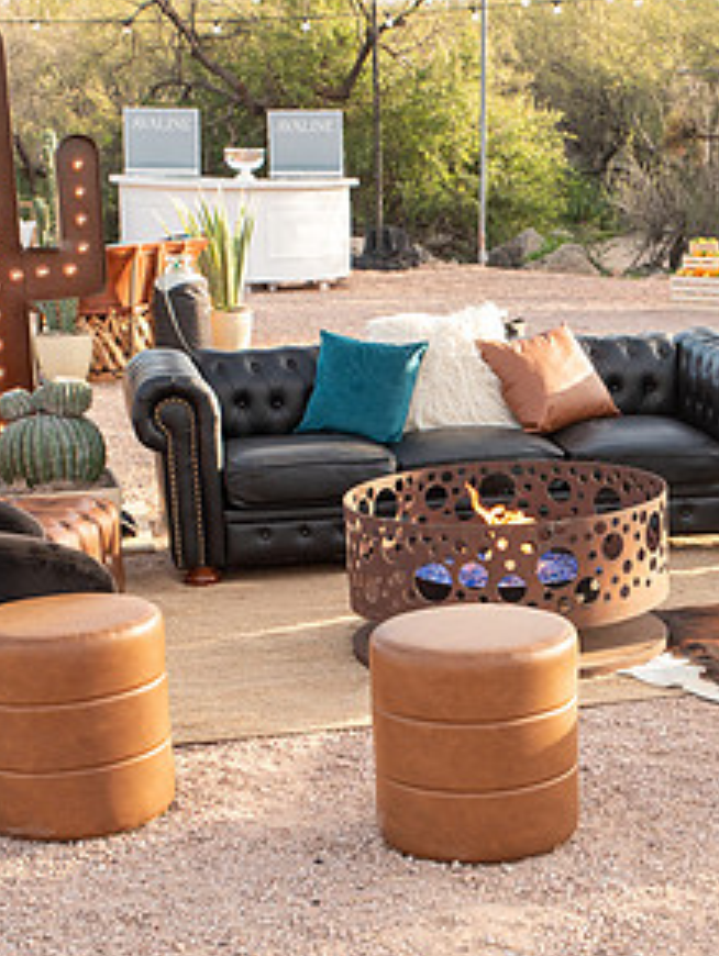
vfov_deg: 26.6
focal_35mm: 73
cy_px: 595
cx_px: 567
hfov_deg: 20.0
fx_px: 2019
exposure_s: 1/250
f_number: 7.1
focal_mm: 38
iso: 400
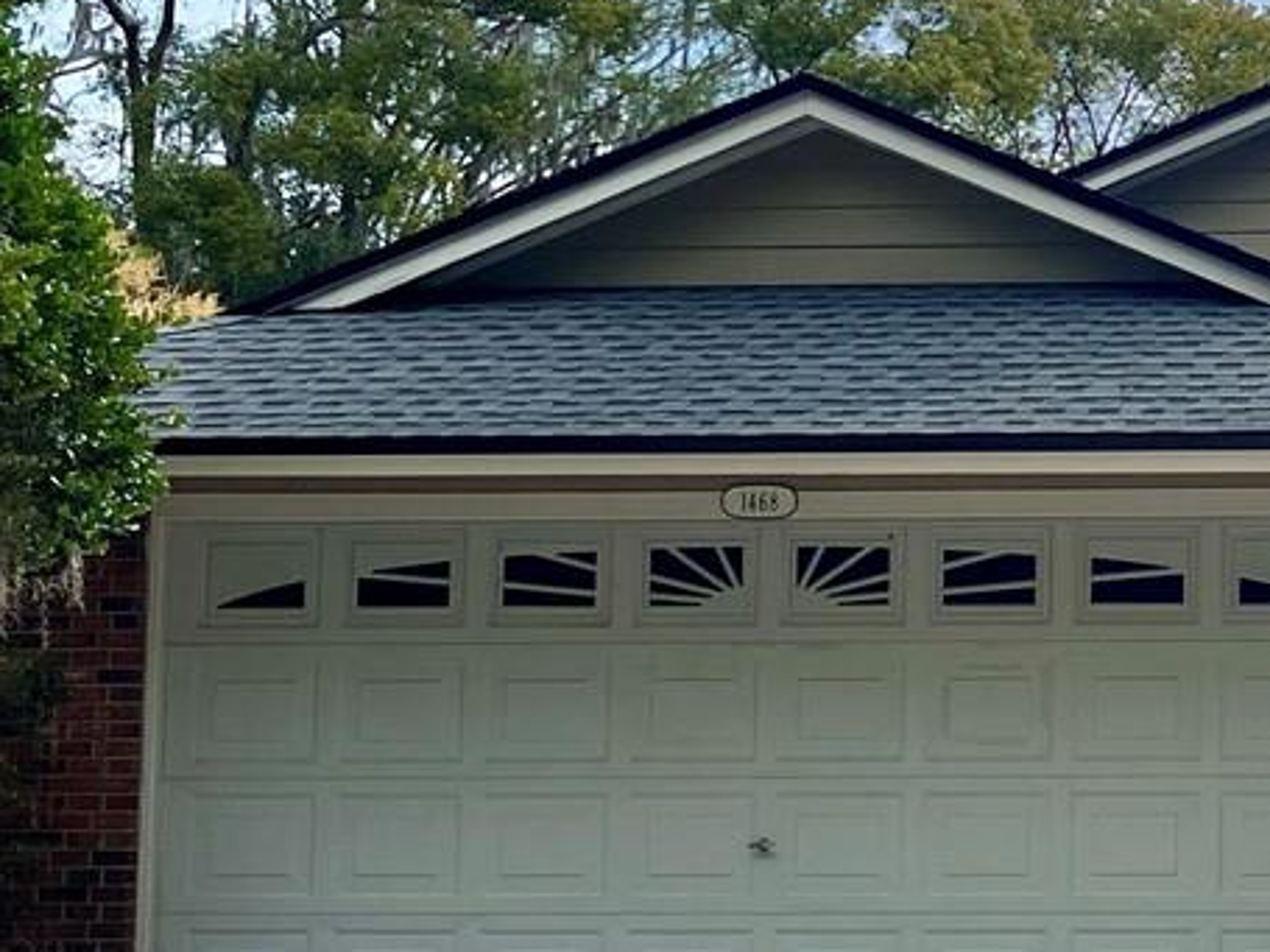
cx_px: 1446
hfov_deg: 21.0
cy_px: 427
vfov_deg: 16.8
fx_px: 3228
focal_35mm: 88
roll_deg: -0.2
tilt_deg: +4.4
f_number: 1.6
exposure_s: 1/5376
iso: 32
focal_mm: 5.1
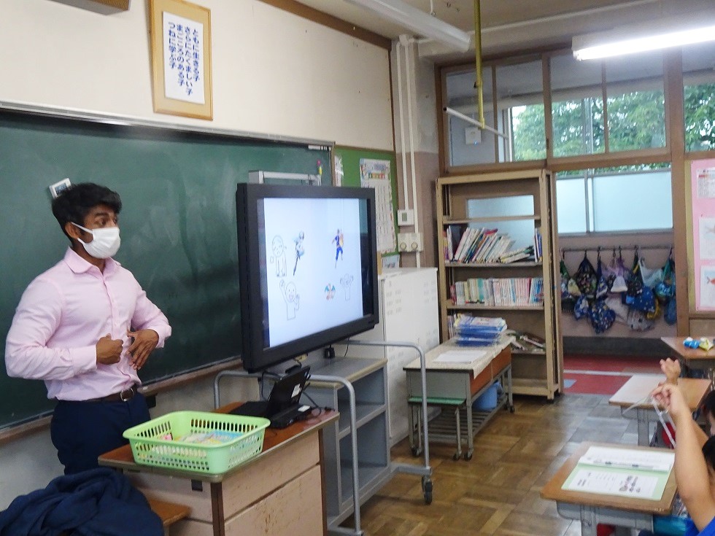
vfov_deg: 40.7
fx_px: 723
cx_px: 358
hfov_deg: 52.6
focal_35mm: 35
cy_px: 268
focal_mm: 5.98
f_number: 4
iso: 400
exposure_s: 1/40
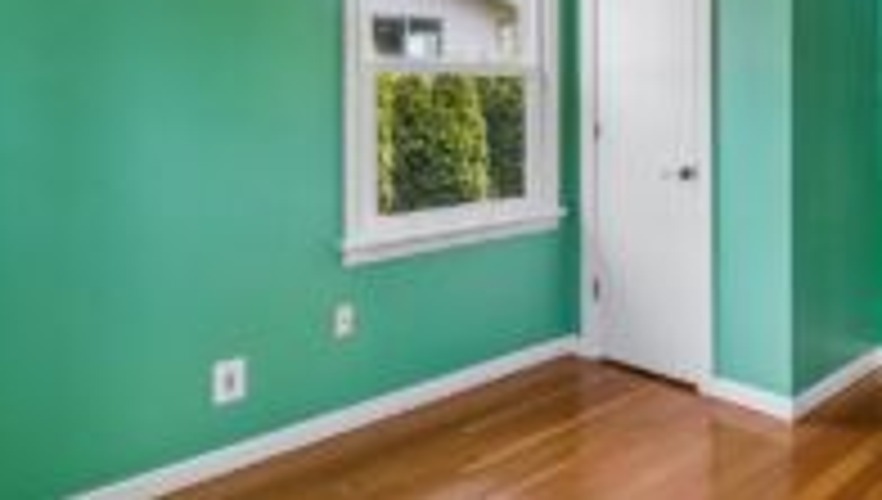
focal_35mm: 32
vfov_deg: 35.6
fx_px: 750
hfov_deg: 55.4
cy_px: 97
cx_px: 738
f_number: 9
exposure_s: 1/30
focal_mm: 10
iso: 800
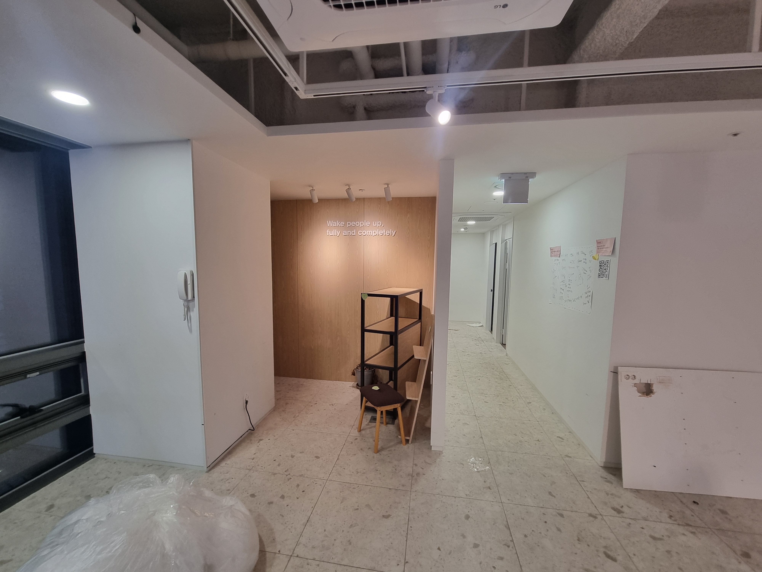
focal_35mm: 13
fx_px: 286
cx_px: 381
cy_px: 286
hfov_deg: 106.2
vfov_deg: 89.9
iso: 200
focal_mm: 2.2
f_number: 2.2
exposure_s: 1/60
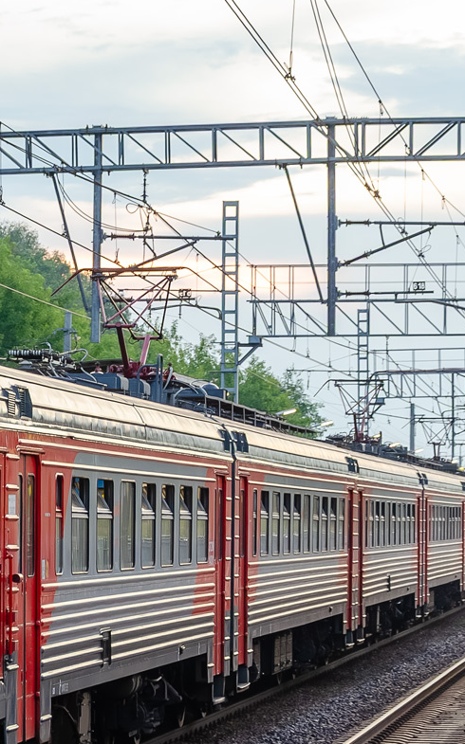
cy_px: 459
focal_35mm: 140
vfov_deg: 14.9
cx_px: -140
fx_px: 2841
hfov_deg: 9.2
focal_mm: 48
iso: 560
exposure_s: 1/60
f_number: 4.8
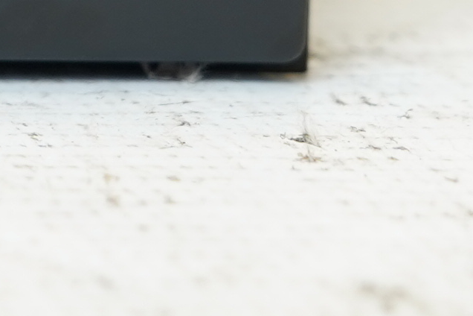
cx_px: -768
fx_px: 3902
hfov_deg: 6.5
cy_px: -549
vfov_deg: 4.5
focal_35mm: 297
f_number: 4
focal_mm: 32
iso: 320
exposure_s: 1/60
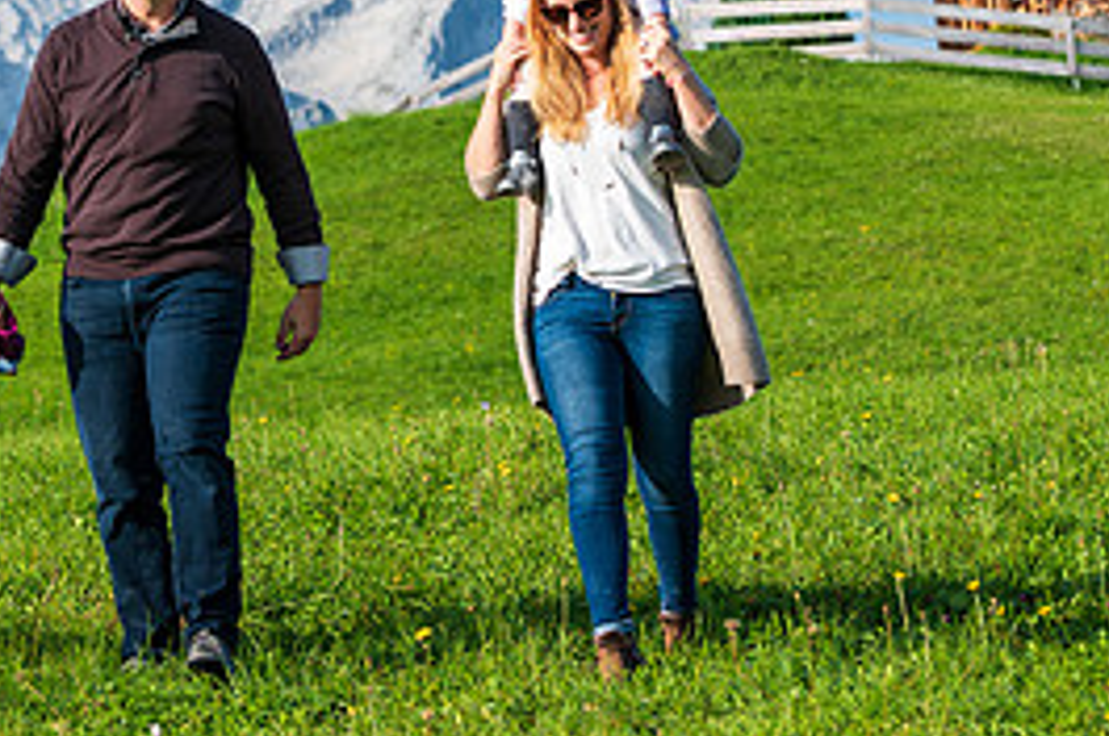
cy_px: 25
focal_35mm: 171
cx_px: 594
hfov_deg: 12.0
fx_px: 5261
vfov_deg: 8.0
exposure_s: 1/320
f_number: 4.5
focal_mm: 78
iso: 200
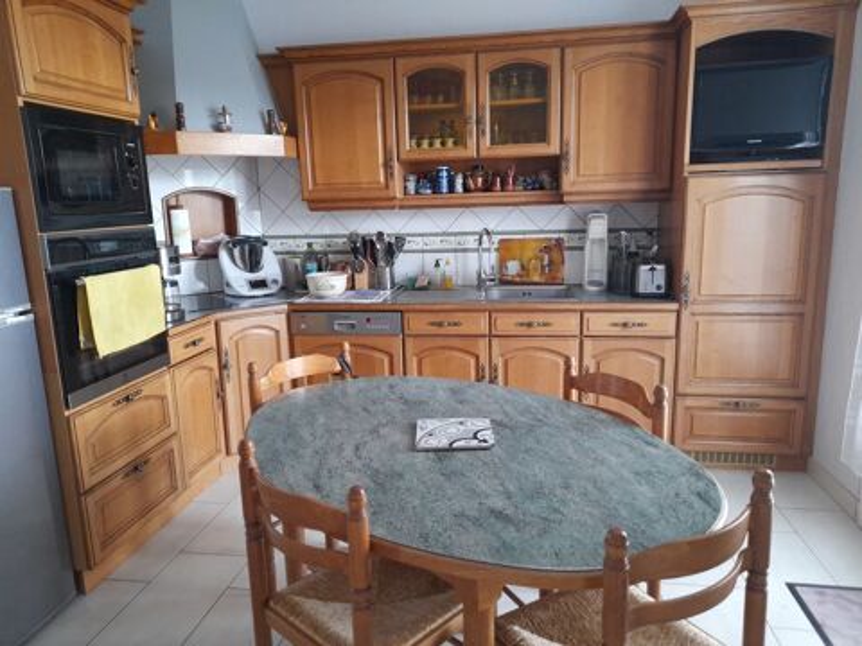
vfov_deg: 54.9
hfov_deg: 69.4
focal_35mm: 25
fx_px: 623
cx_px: 431
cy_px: 323
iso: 250
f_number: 2
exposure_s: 1/50
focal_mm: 4.6
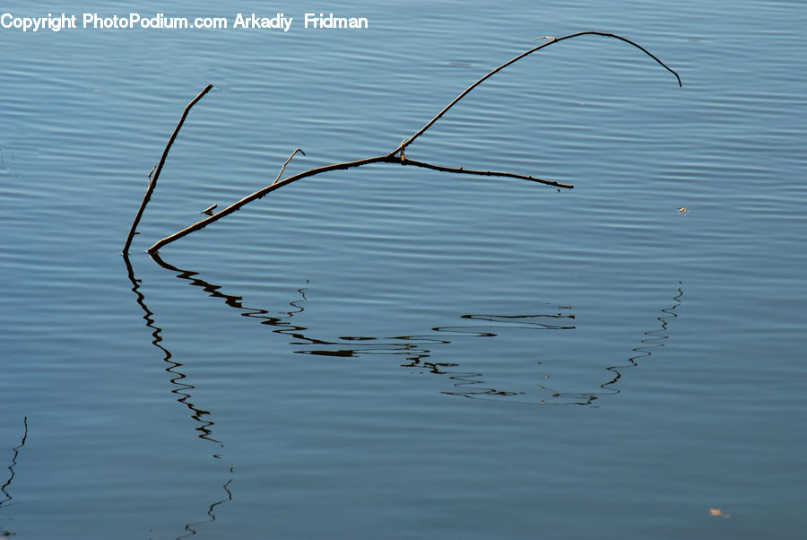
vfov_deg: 6.1
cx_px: 404
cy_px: 270
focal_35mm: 225
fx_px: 5049
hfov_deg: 9.1
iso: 160
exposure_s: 1/320
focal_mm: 150
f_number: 8
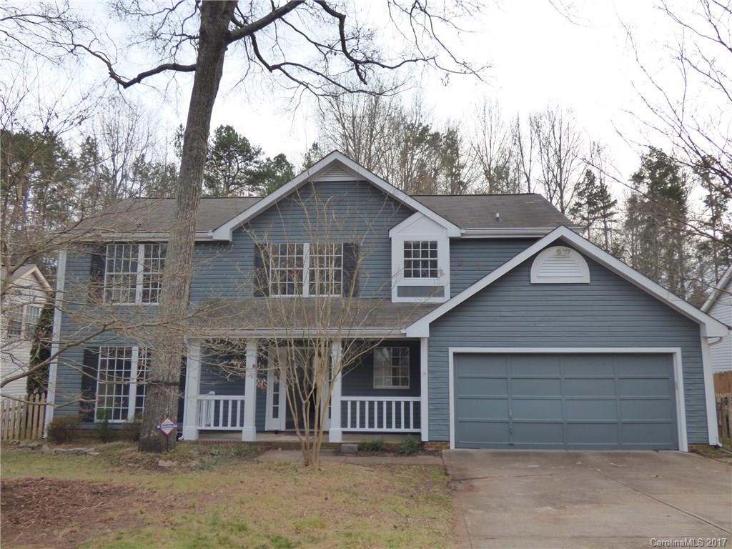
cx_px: 366
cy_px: 274
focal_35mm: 29
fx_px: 613
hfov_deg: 61.7
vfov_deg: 48.2
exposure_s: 1/200
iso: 200
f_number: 3.2
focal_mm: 5.04
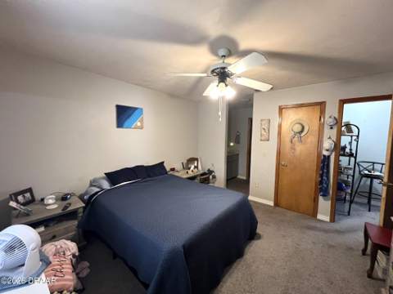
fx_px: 148
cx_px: 196
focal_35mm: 13
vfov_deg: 89.9
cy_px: 147
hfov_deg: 106.2
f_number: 1.8
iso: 640
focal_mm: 1.57
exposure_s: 1/60
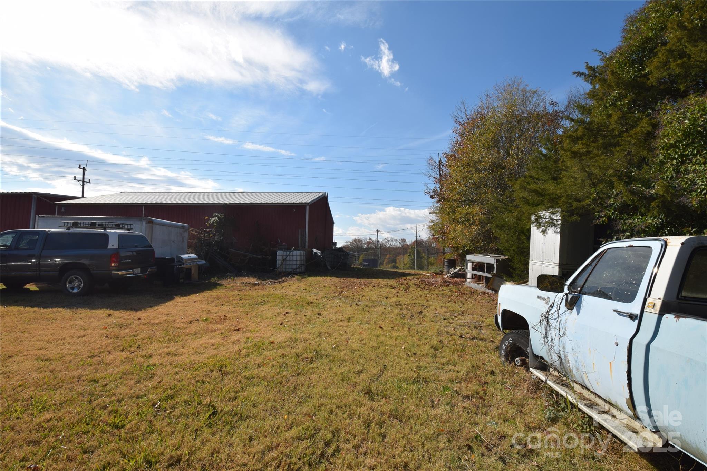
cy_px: 236
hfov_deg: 100.4
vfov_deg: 77.3
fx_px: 295
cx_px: 354
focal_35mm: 15
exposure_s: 1/200
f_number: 11
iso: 100
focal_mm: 10
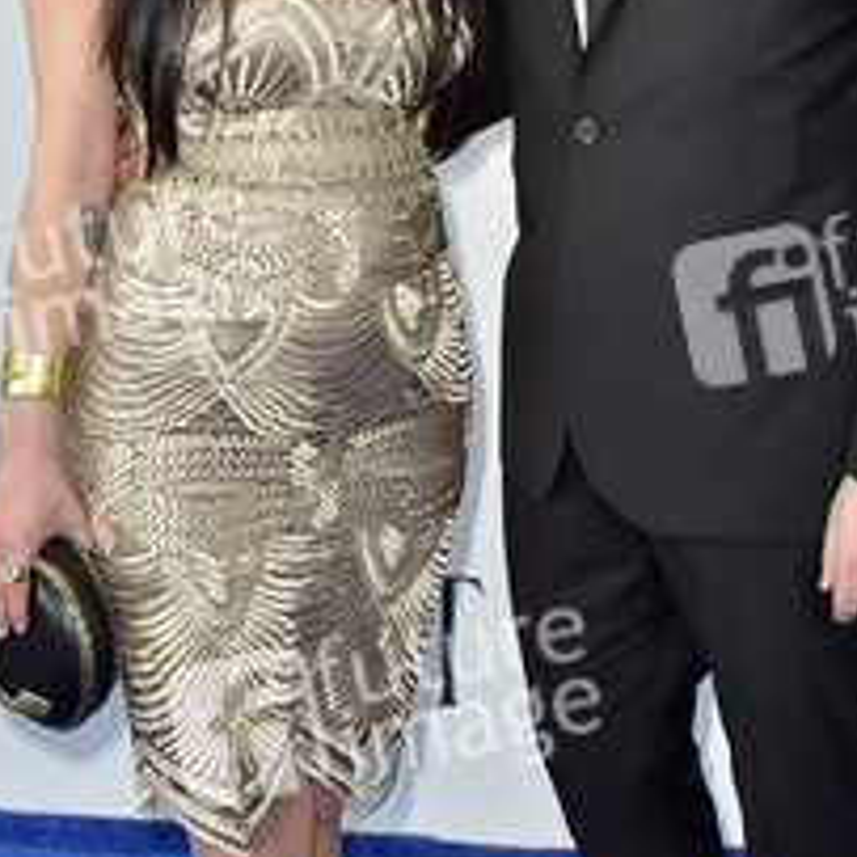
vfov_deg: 14.7
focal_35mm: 117
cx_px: 509
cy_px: 76
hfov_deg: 14.9
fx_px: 3277
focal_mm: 70
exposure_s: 1/320
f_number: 6.3
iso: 500
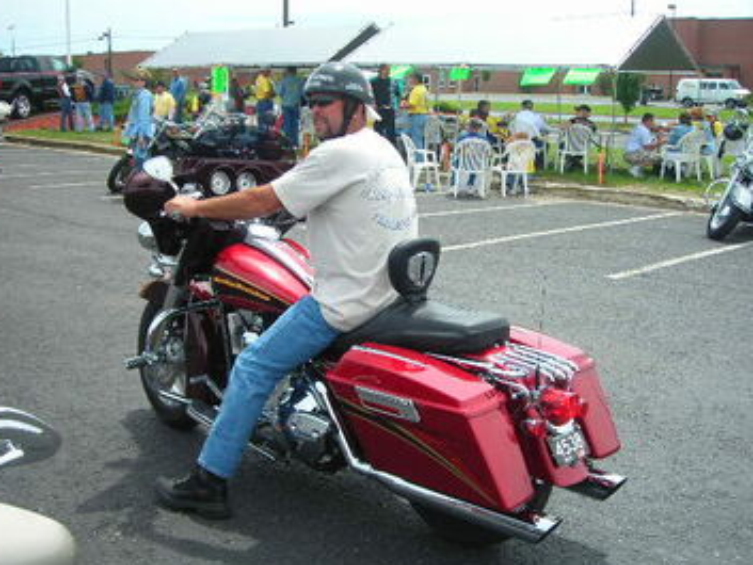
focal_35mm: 43
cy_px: 298
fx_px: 936
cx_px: 361
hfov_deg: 43.8
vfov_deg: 33.6
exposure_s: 1/365
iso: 50
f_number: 3.2
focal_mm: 6.3
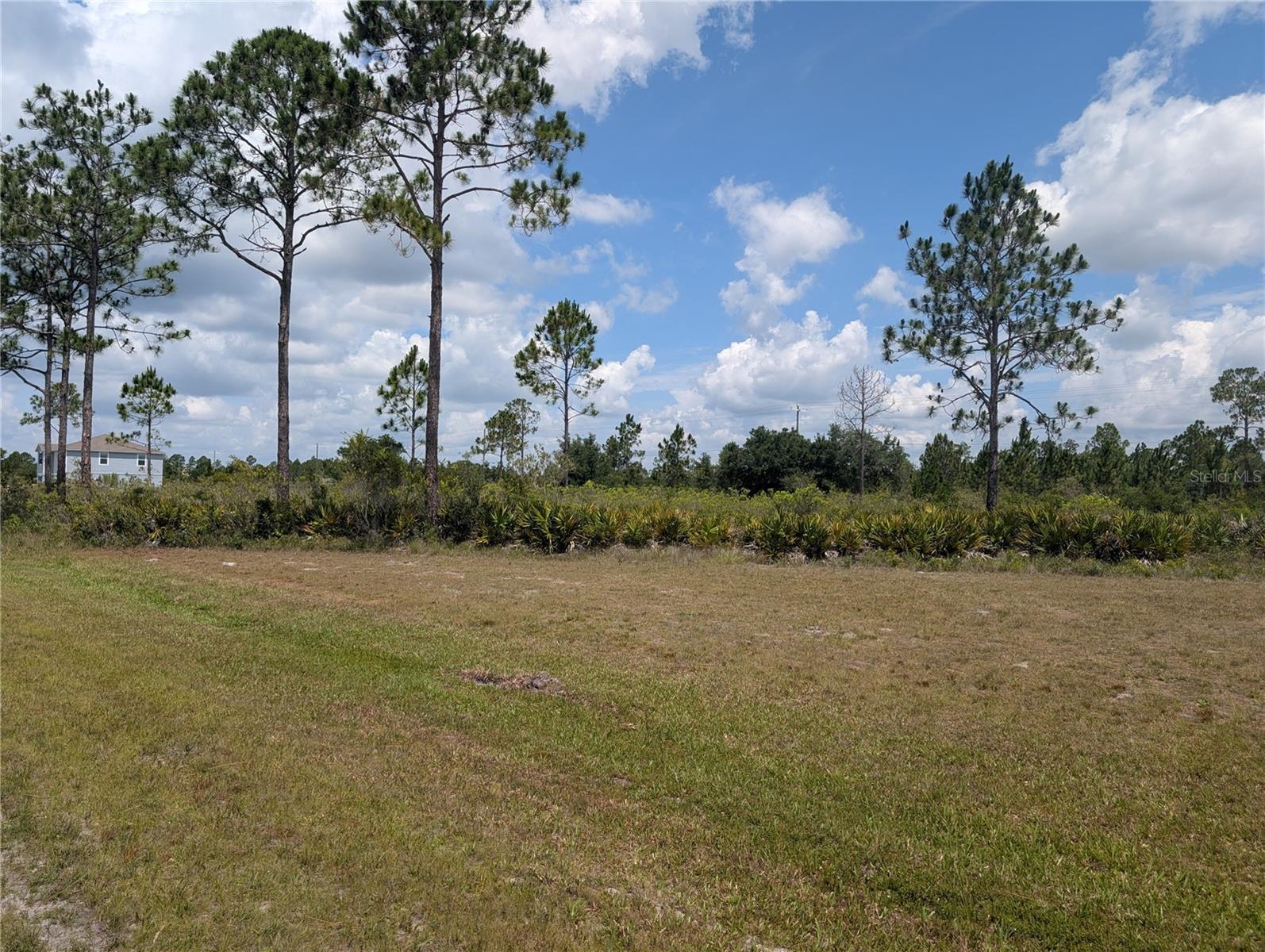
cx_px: 632
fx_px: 878
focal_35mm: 24
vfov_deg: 56.9
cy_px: 476
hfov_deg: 71.5
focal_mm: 6.9
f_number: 1.68
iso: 17
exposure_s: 1/1232
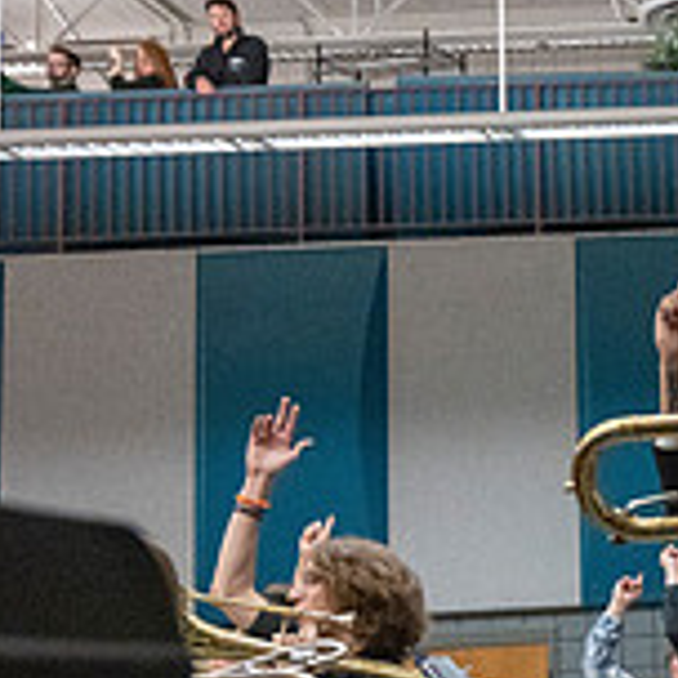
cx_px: 1173
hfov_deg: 18.2
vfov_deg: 21.9
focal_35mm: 78
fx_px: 1728
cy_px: 533
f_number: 4
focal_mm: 24
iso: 10000
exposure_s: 1/500
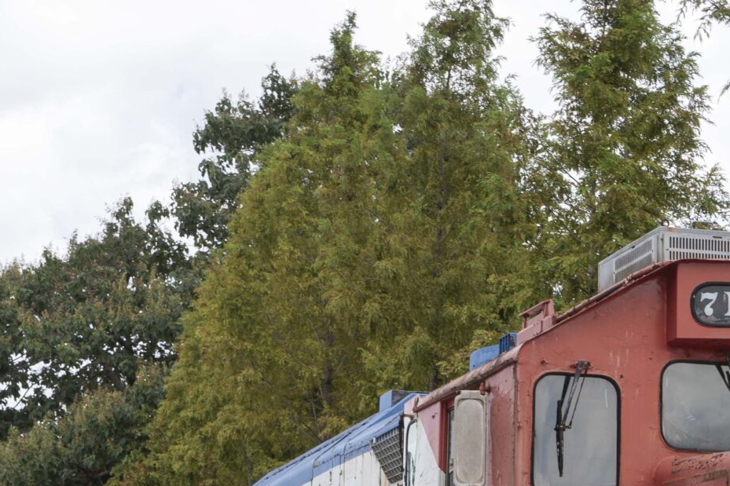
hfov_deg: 20.0
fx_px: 2068
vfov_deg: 13.1
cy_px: 570
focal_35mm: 102
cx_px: 380
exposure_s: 1/100
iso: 100
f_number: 9
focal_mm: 37
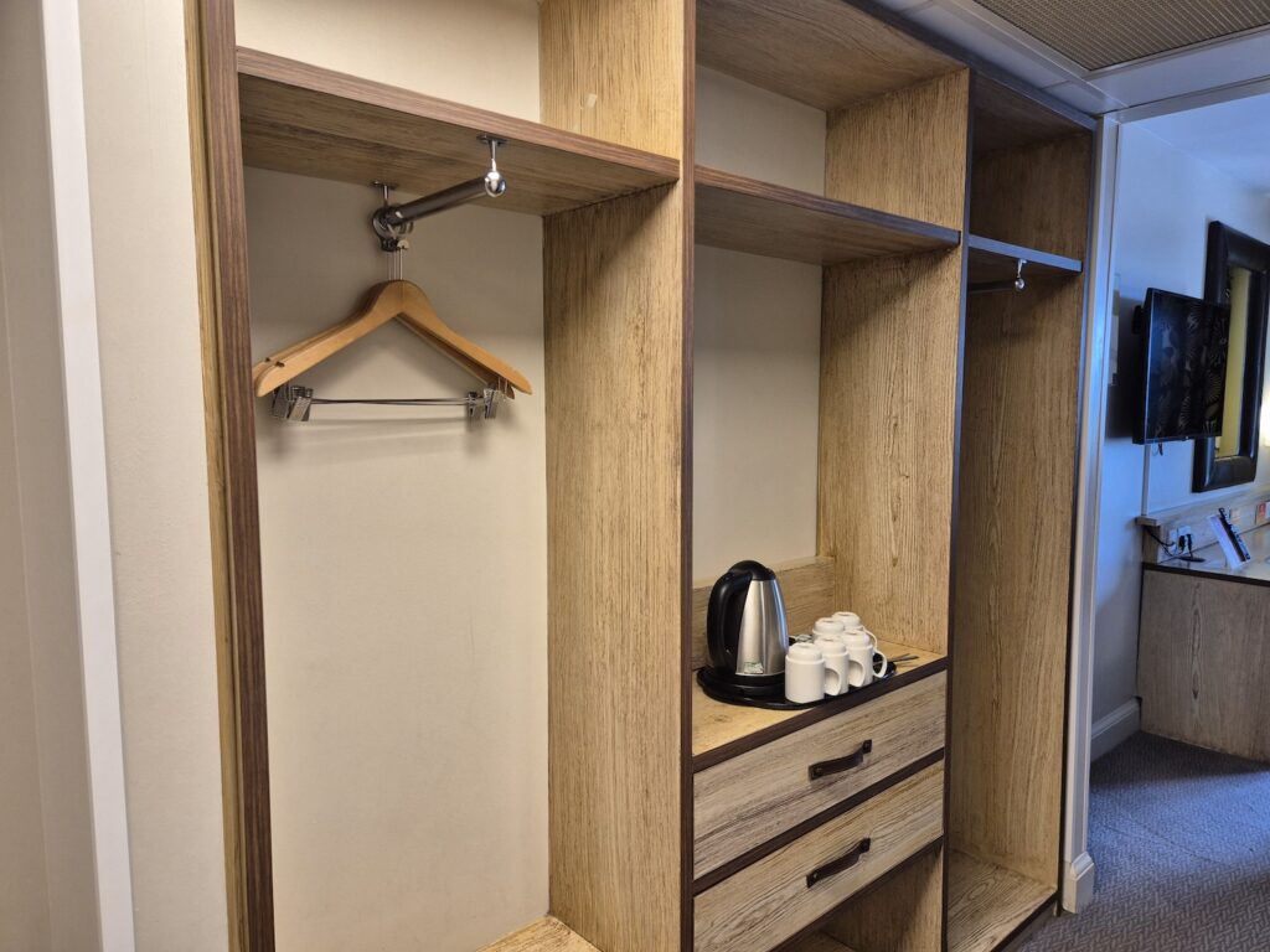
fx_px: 844
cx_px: 635
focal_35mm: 23
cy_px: 476
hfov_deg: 73.9
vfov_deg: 58.9
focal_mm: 5.4
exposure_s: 1/100
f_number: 1.8
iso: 125
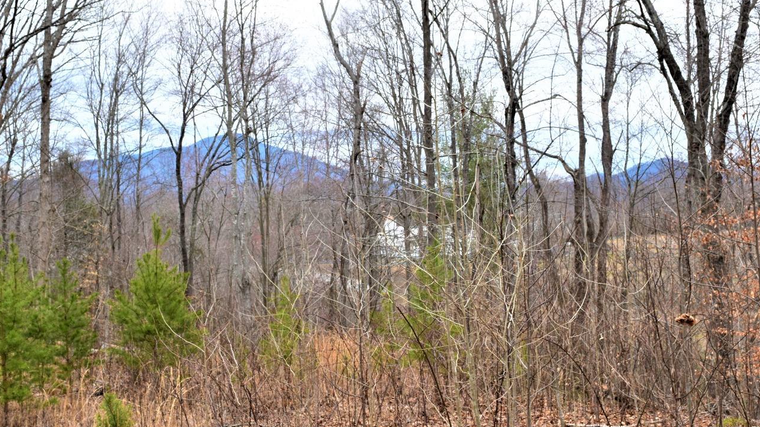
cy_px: 219
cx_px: 396
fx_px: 967
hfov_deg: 42.9
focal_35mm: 48
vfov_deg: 24.9
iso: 400
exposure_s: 1/250
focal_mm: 26
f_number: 9.5
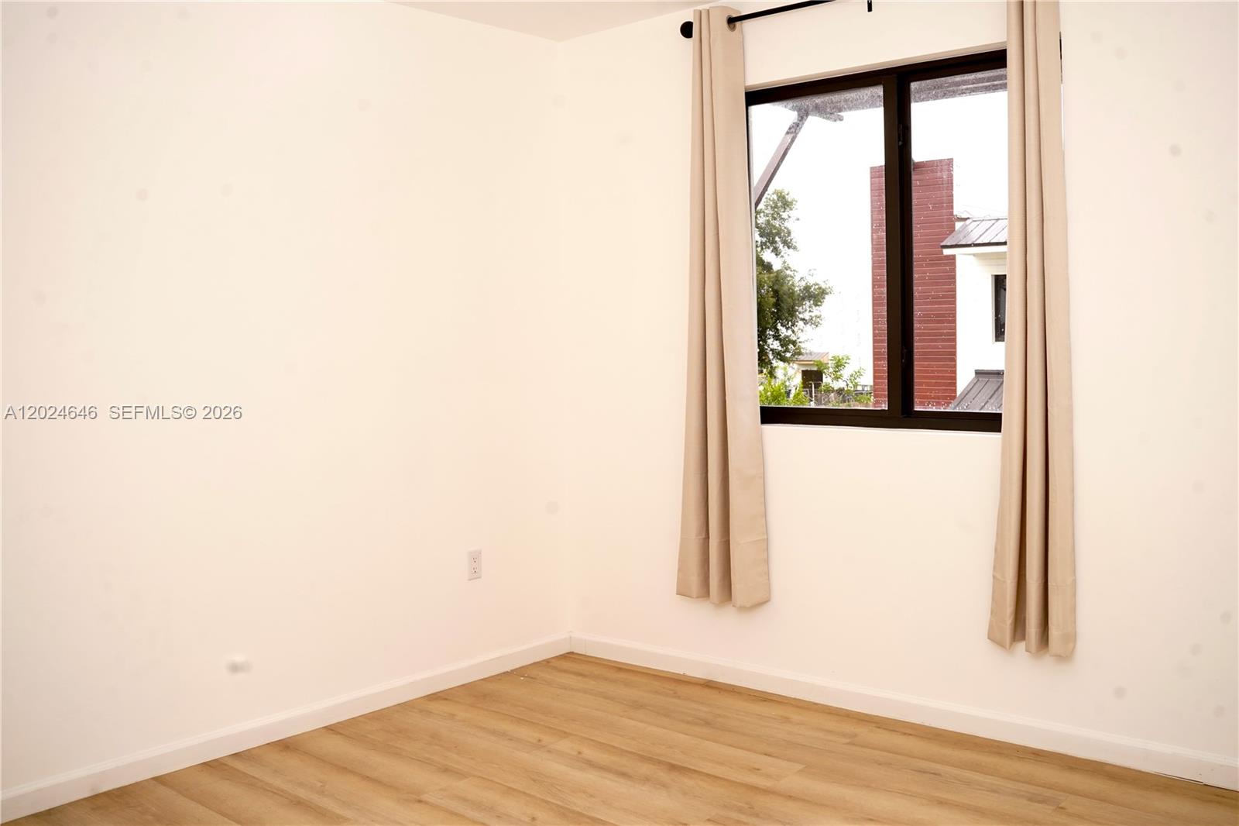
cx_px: 620
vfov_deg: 37.8
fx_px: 1204
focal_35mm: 35
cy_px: 413
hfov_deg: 54.4
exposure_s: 1/125
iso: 500
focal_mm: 35
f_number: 8
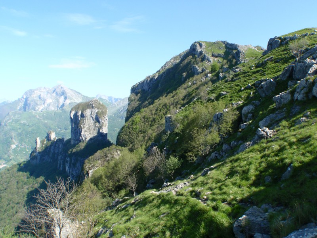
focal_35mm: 28
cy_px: 119
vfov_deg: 49.7
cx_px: 158
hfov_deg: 63.4
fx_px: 256
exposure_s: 1/200
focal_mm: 5
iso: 64
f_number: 4
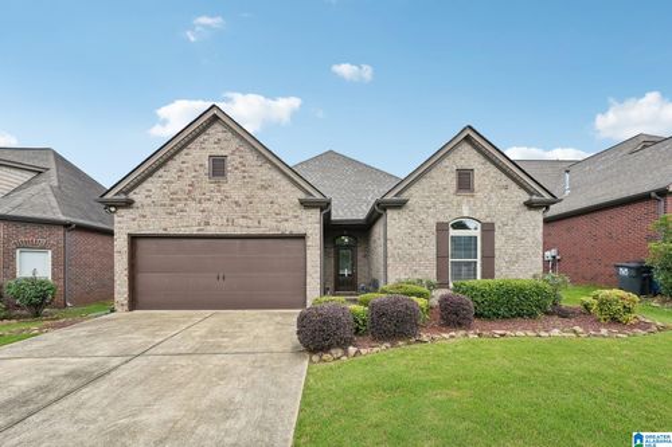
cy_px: 224
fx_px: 271
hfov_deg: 102.3
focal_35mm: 14
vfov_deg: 79.2
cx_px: 336
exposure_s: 1/800
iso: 400
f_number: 8
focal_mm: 14.5
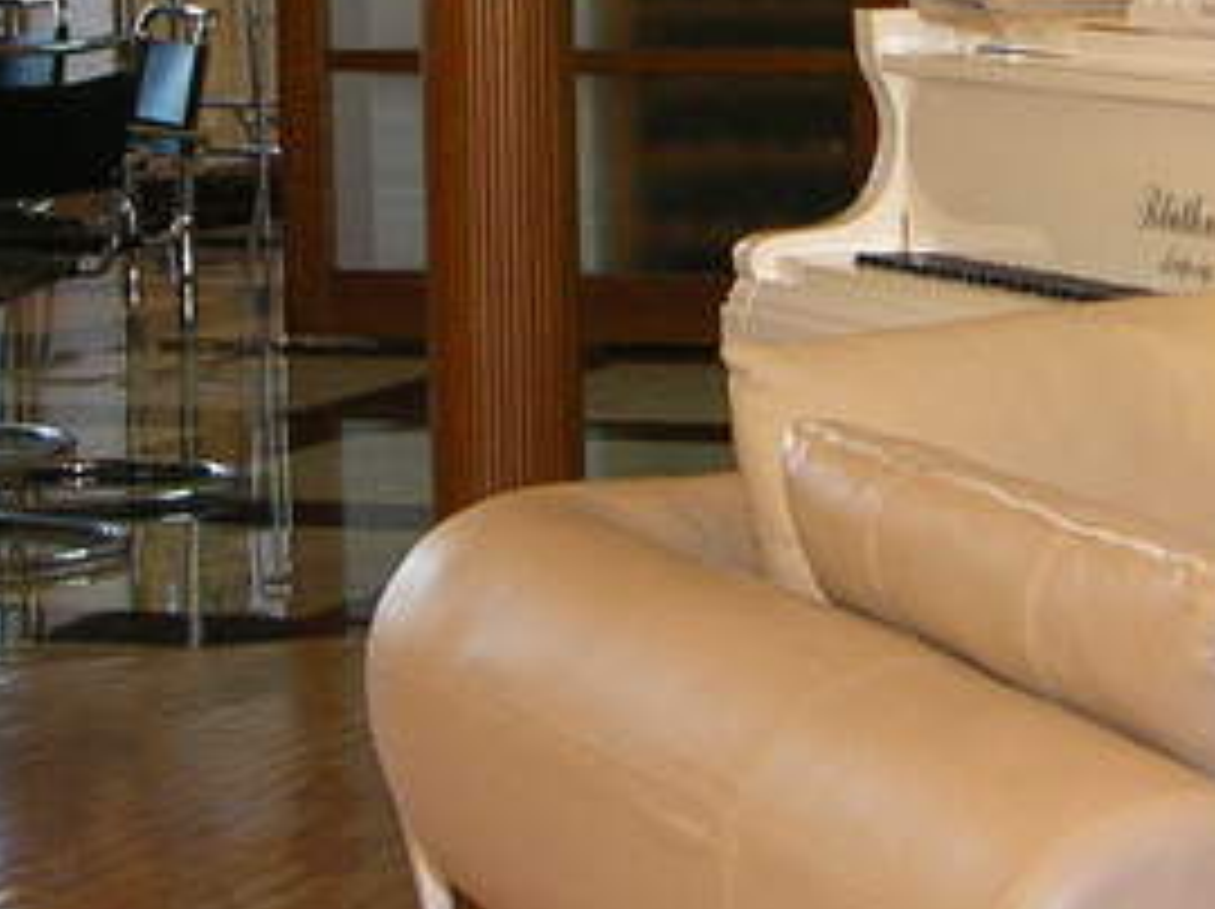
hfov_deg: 11.9
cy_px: 81
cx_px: 774
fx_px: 5821
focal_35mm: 166
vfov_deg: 8.9
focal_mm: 8.9
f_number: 2.8
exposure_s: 1/30
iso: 100
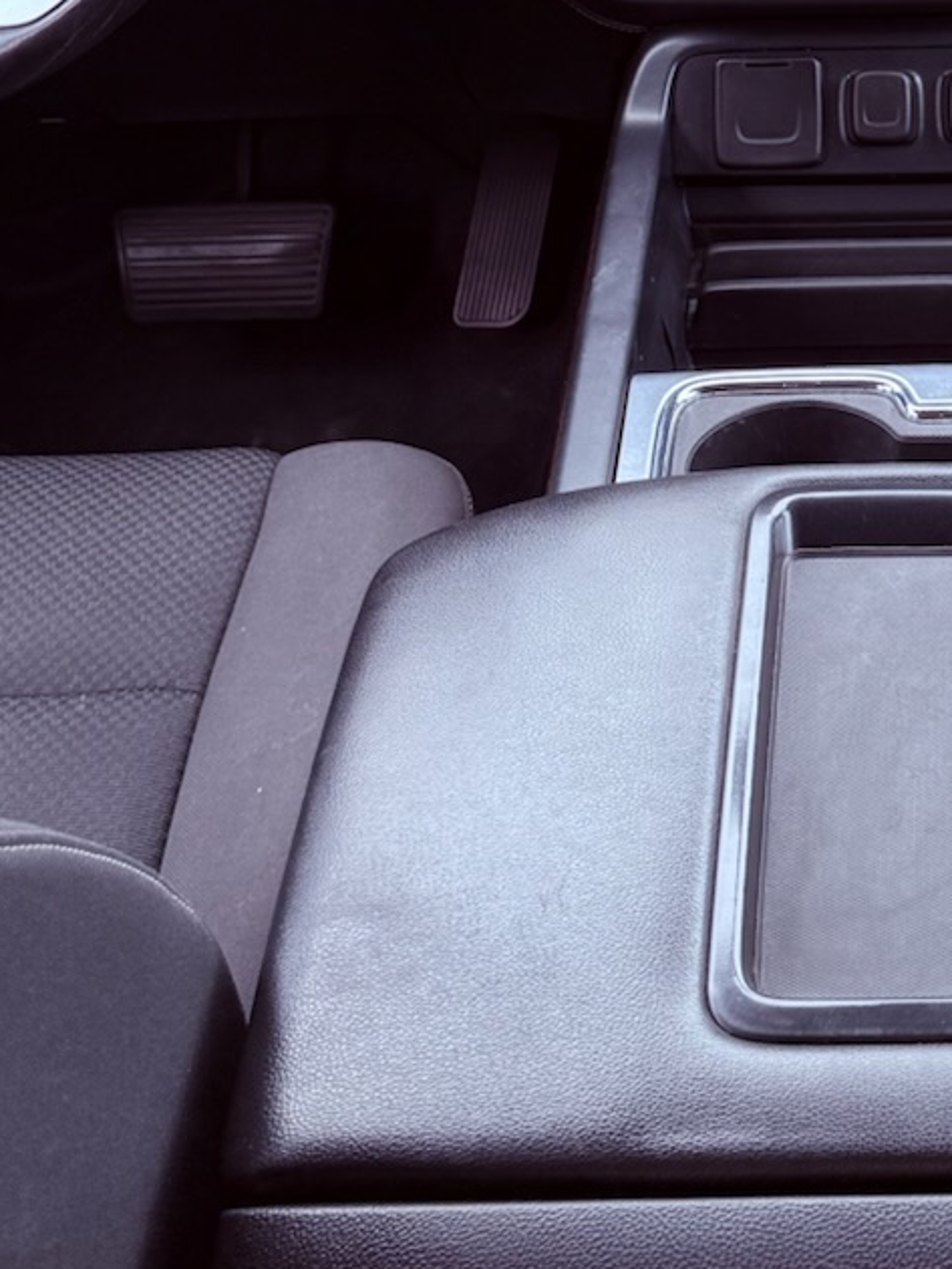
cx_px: 896
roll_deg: +2.8
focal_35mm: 78
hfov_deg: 18.5
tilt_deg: -23.1
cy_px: -24
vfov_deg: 23.8
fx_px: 2858
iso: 80
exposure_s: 1/145
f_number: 1.78
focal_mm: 6.76
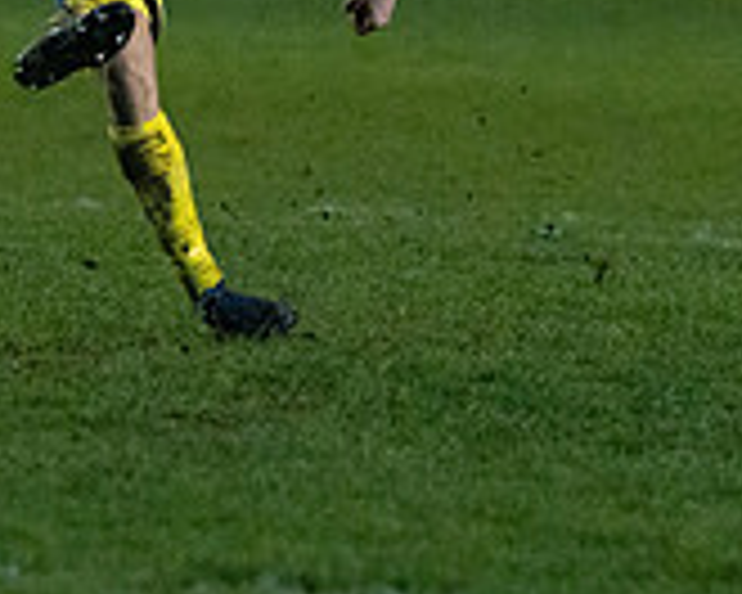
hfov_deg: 3.6
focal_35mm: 542
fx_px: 11903
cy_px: -41
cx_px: 36
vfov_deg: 2.9
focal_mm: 124
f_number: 2.8
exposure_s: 1/640
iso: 5000
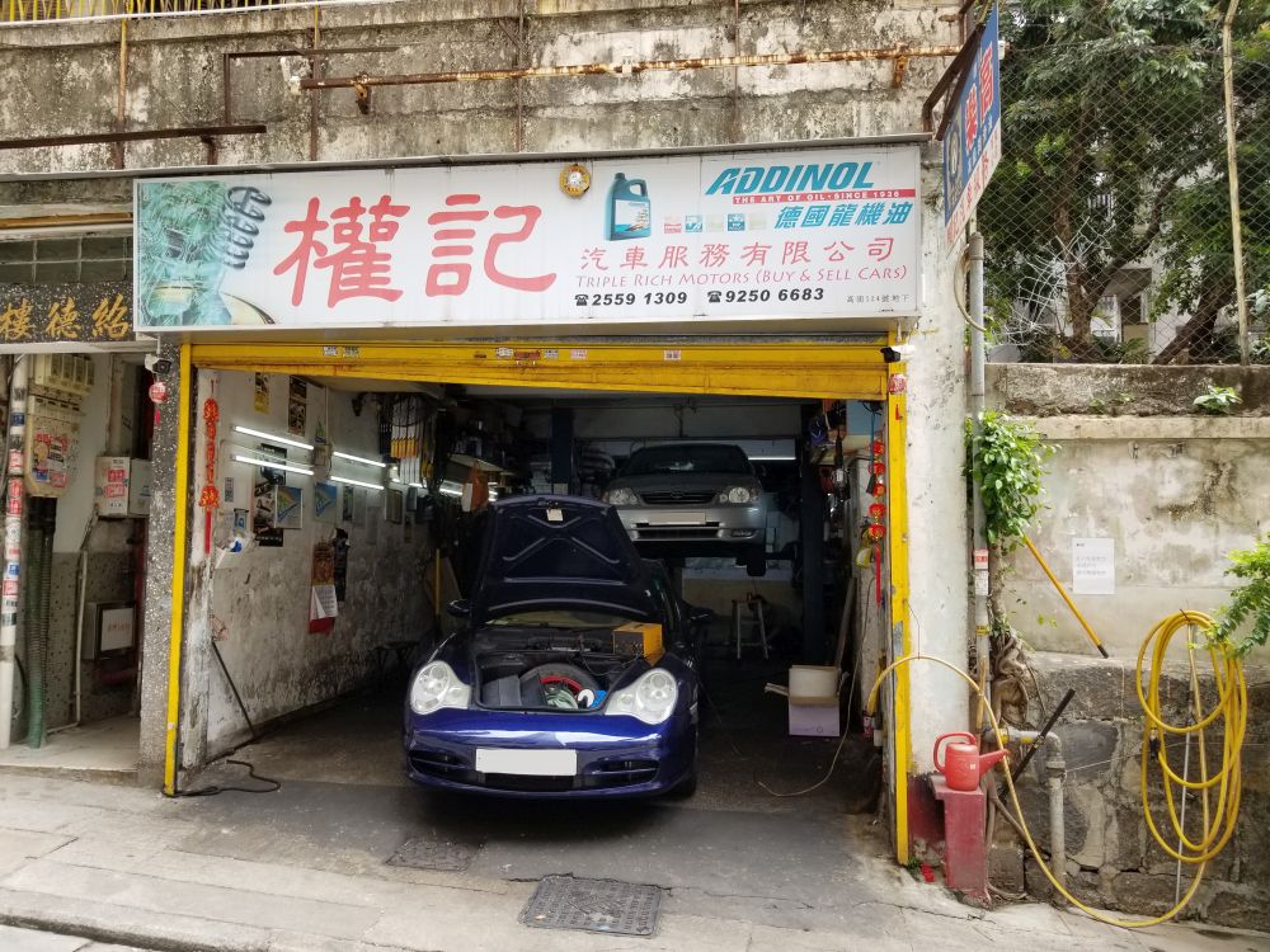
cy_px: 476
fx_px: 954
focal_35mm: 26
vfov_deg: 53.1
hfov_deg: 67.3
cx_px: 635
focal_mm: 4.25
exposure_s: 1/255
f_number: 1.7
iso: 50
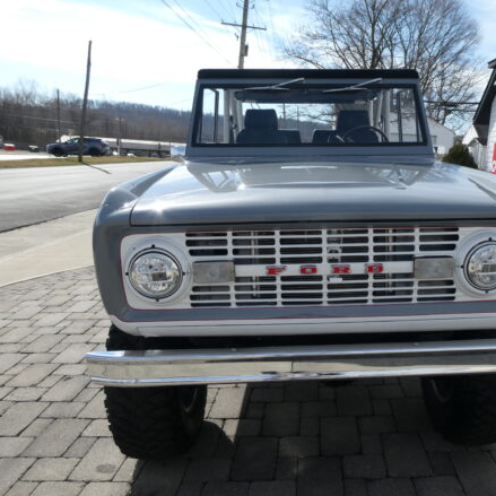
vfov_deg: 55.6
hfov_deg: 54.7
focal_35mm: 29
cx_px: 322
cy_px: 245
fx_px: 470
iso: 80
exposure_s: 1/800
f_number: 3.3
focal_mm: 4.3
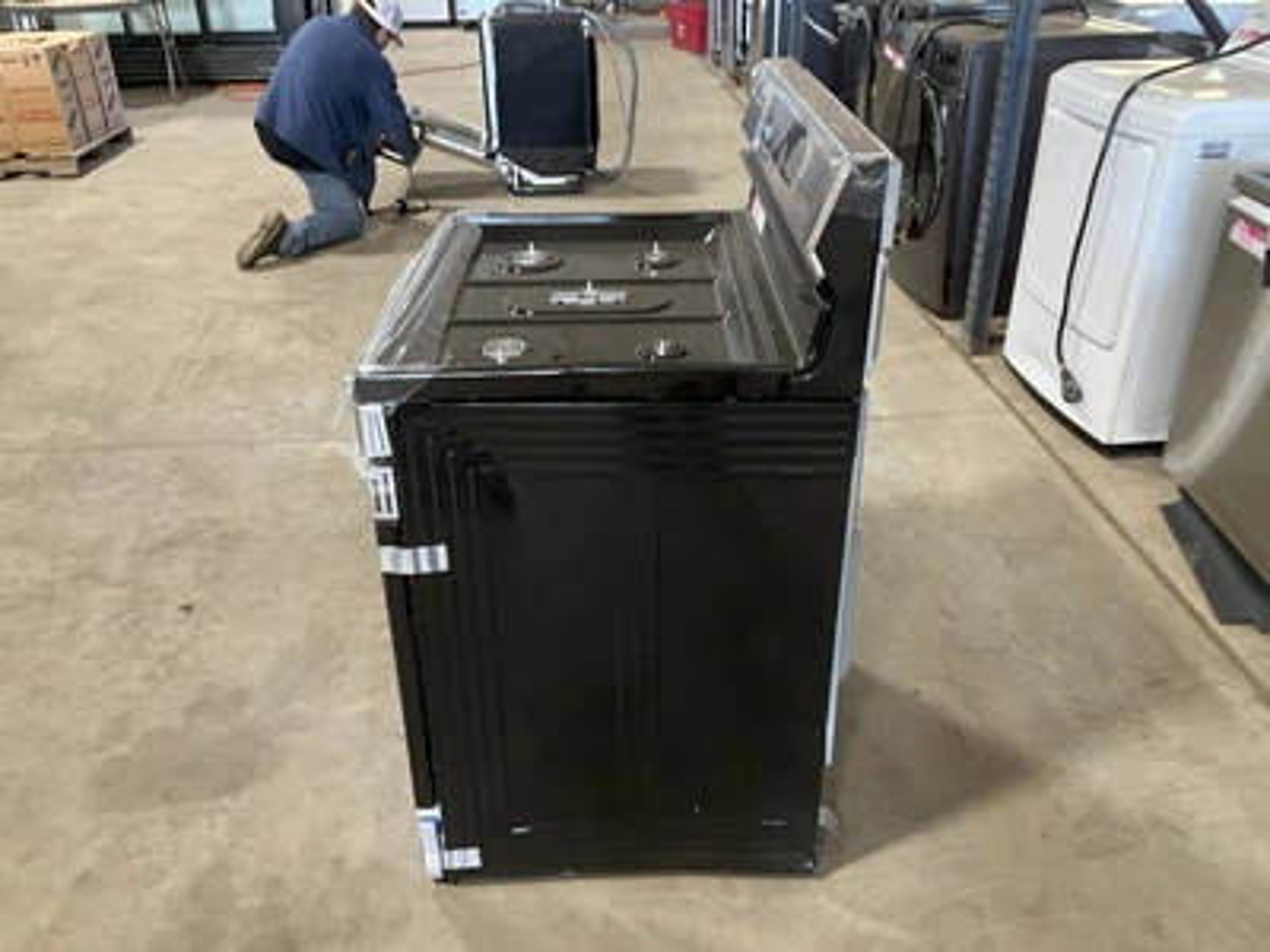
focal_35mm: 29
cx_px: 635
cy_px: 476
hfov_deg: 61.7
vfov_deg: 48.2
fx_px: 1064
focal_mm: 3
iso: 160
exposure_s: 1/60
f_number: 1.8
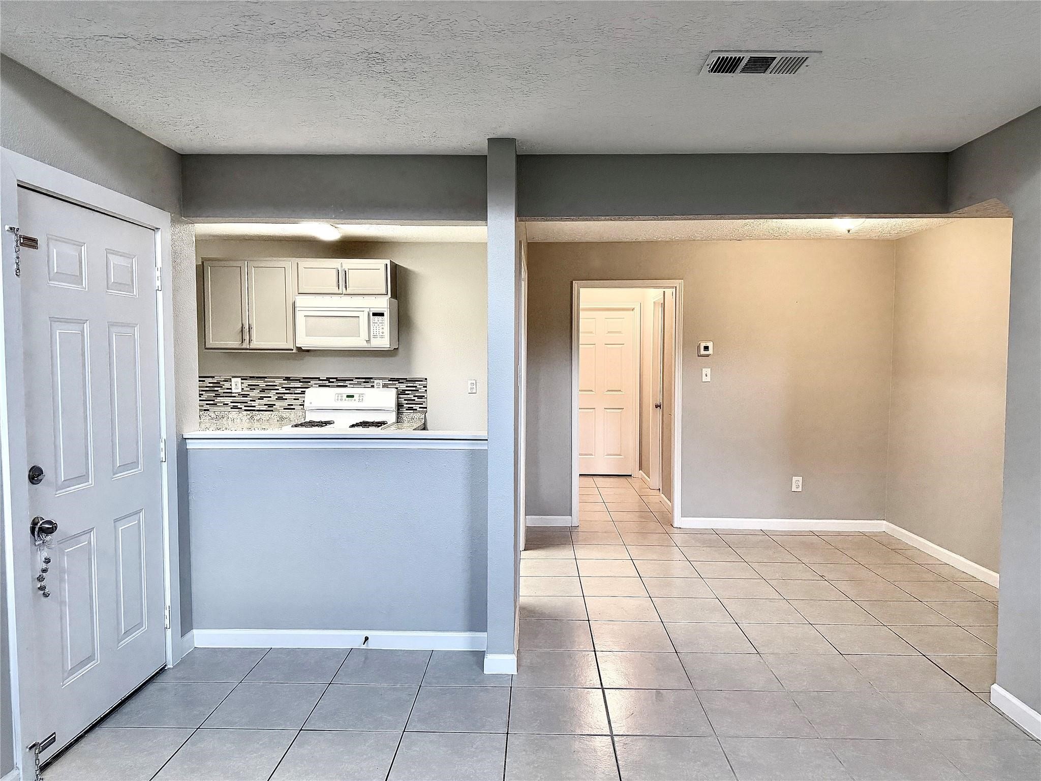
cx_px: 520
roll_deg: +0.1
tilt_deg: -3.2
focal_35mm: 24
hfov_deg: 71.6
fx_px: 722
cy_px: 390
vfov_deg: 56.8
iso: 100
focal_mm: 6.76
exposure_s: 1/60
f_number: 1.78
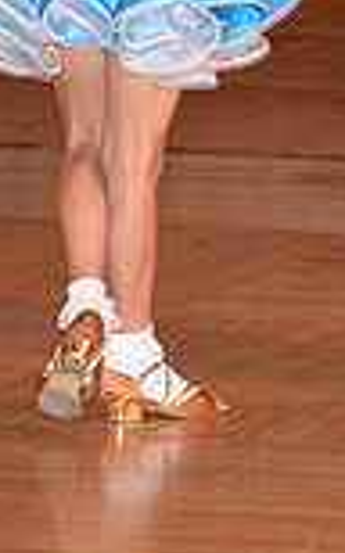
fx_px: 6948
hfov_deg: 2.8
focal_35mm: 461
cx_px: 390
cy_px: -133
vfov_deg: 4.5
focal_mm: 120
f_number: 5.6
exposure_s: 1/200
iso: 1250
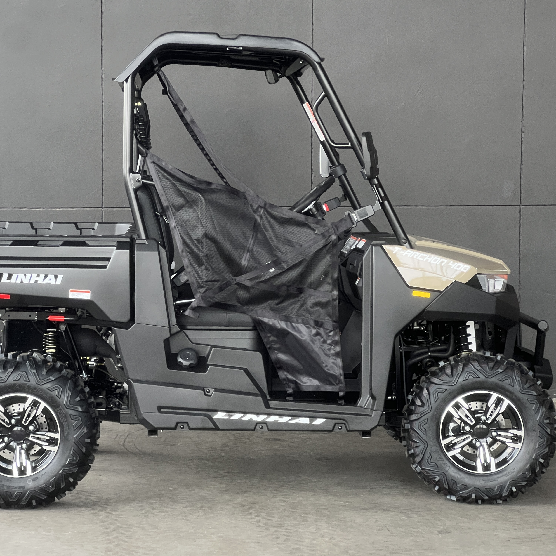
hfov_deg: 19.1
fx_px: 1654
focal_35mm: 91
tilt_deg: -4.3
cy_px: 278
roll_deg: -0.5
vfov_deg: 19.1
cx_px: 240
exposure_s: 1/86
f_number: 2.8
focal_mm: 9
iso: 200
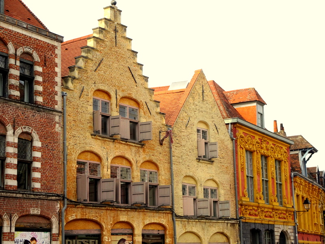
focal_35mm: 66
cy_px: 122
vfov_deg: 22.3
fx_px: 620
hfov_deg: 29.4
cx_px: 162
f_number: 4.5
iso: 80
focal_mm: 11.32
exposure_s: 1/320
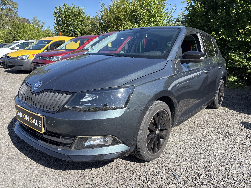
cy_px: 94
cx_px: 126
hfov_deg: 67.3
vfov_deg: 53.1
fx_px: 189
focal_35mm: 26
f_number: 1.6
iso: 50
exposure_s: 1/1311
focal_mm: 5.96
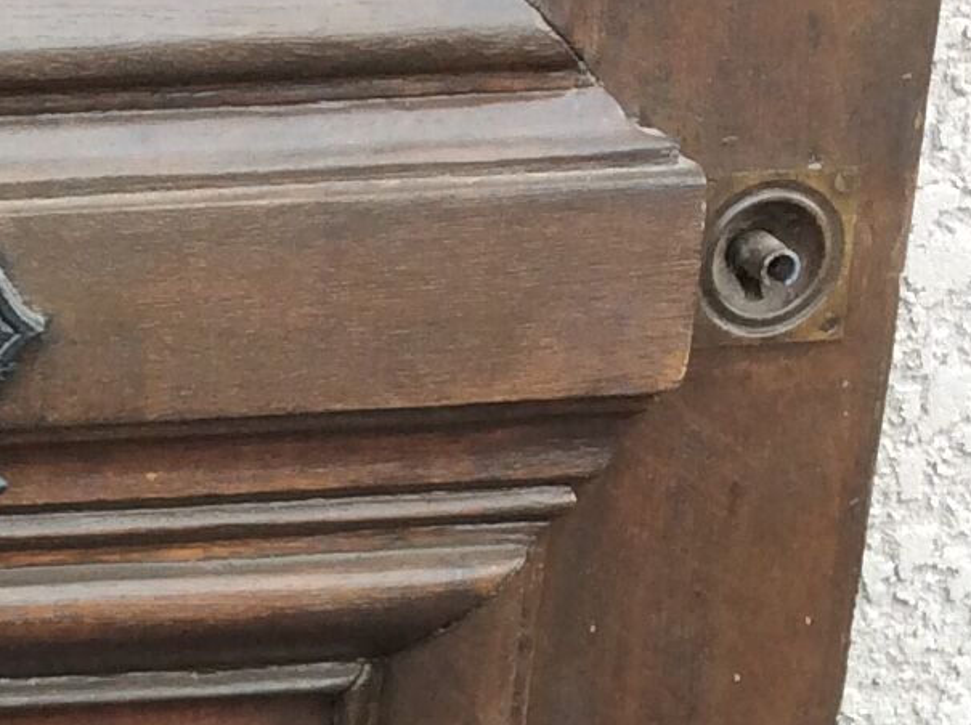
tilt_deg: -38.6
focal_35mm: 137
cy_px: 1177
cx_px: -321
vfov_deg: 10.3
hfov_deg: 13.8
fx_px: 3838
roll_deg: +0.7
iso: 32
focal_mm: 3.3
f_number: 2.4
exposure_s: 1/155
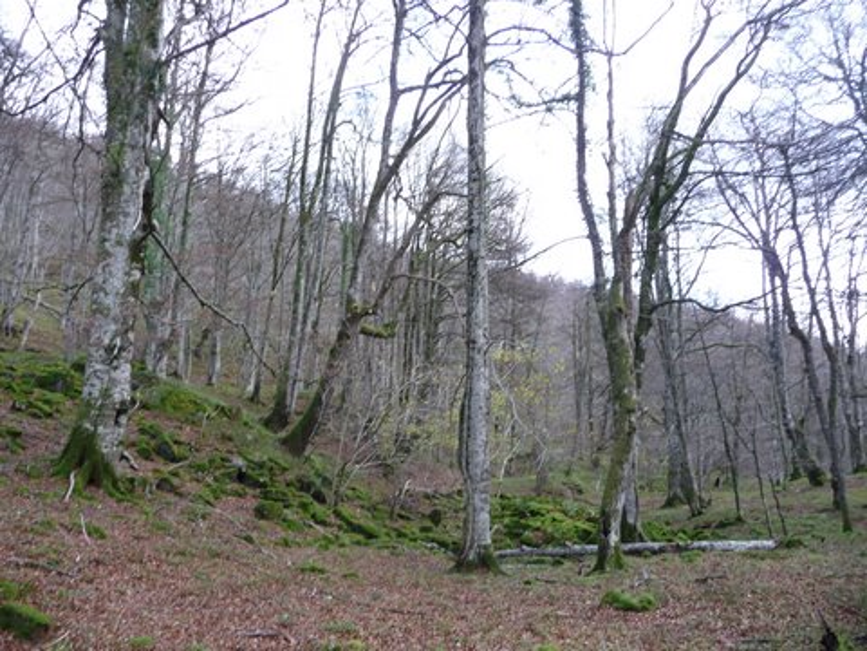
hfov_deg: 63.4
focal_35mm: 28
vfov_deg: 49.7
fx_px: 701
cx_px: 434
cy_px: 326
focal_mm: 4.7
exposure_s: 1/40
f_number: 3.3
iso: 100
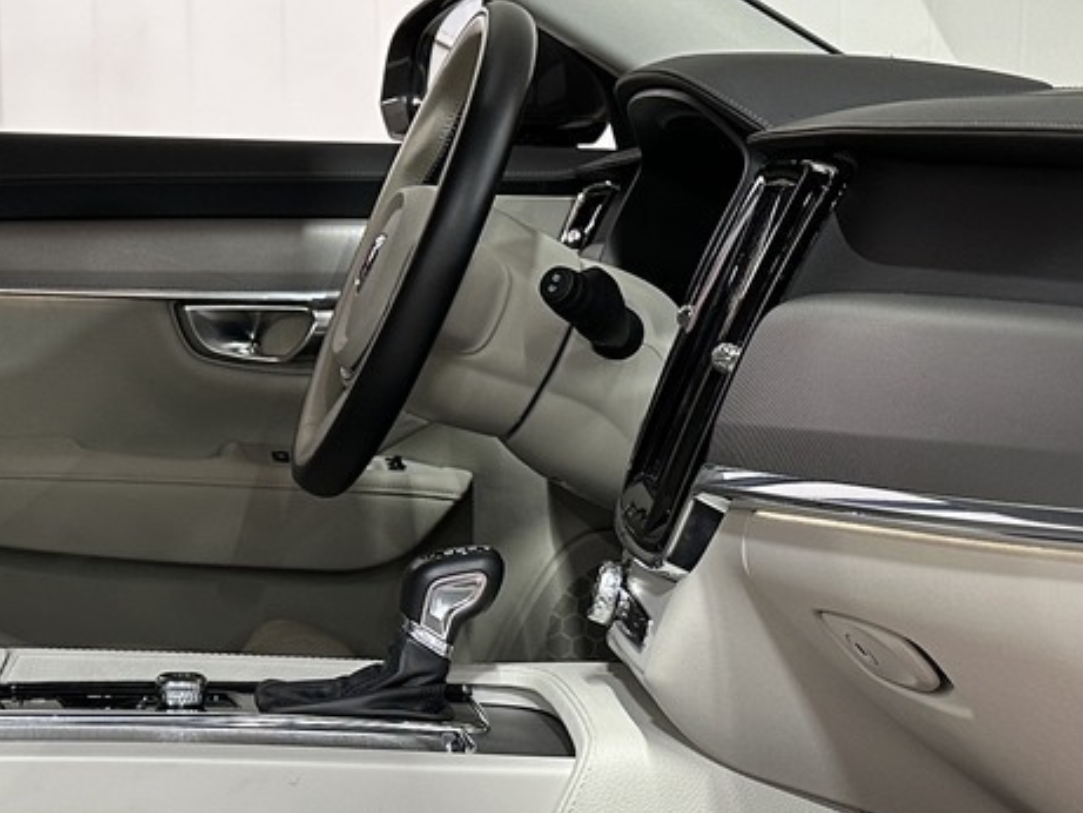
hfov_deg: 25.7
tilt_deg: -12.2
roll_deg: +1.1
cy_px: 705
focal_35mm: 75
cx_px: 305
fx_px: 2347
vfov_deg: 19.4
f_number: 1.78
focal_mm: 6.86
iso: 160
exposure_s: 1/50
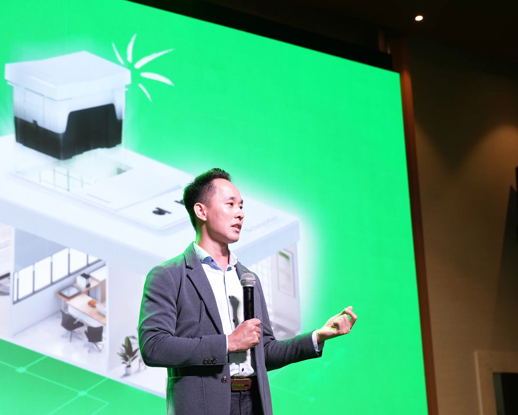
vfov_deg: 25.4
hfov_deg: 31.4
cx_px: 205
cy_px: 236
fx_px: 920
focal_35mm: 60
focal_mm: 45
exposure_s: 1/125
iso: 500
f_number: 3.5
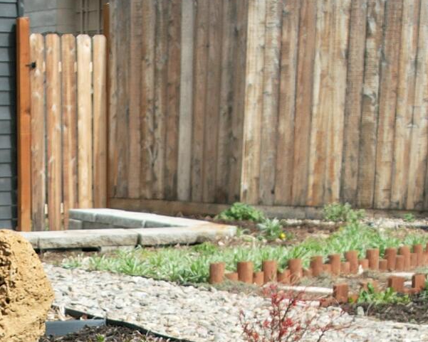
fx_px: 1305
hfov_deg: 18.4
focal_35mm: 103
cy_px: 520
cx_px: 52
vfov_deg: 14.0
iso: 100
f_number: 2.8
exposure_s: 1/800
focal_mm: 8.38
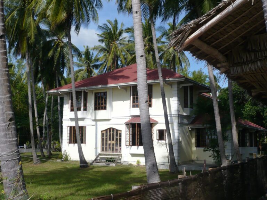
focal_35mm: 45
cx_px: 134
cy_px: 100
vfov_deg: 32.2
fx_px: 347
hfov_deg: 42.1
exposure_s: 1/200
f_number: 10
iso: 100
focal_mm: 7.4
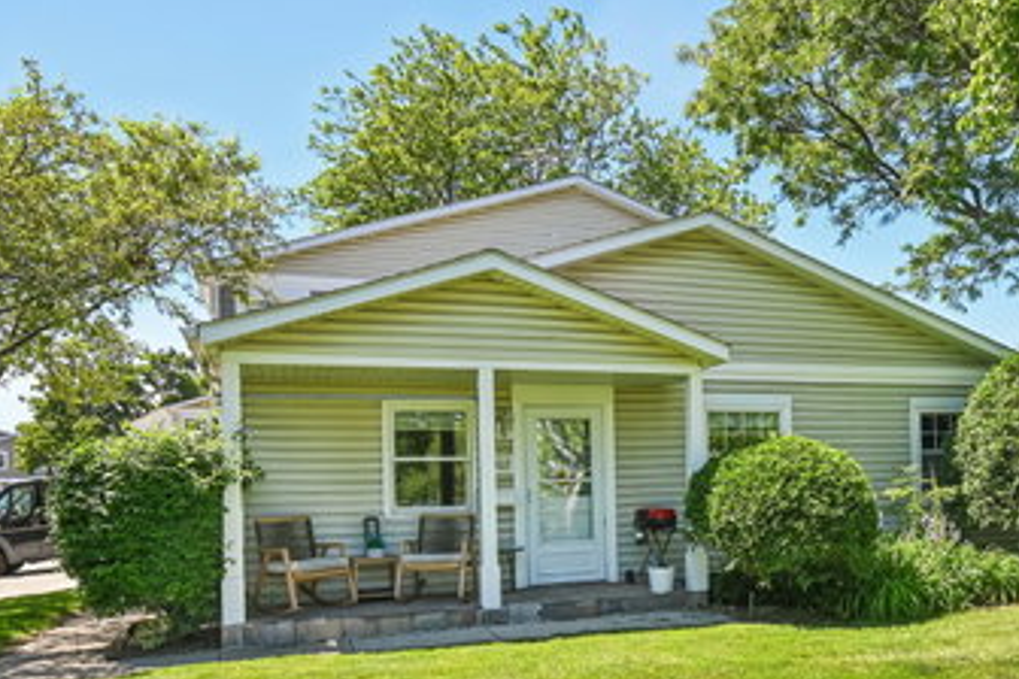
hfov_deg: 60.1
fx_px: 849
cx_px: 698
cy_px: 412
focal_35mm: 30
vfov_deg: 43.4
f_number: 8
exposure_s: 1/125
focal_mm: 14
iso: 100
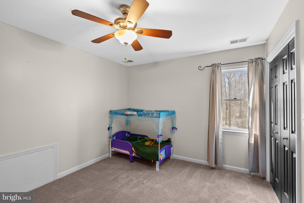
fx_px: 135
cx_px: 152
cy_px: 102
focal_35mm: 16
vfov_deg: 73.8
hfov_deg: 96.7
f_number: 8
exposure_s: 1/1.67
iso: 800
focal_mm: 16
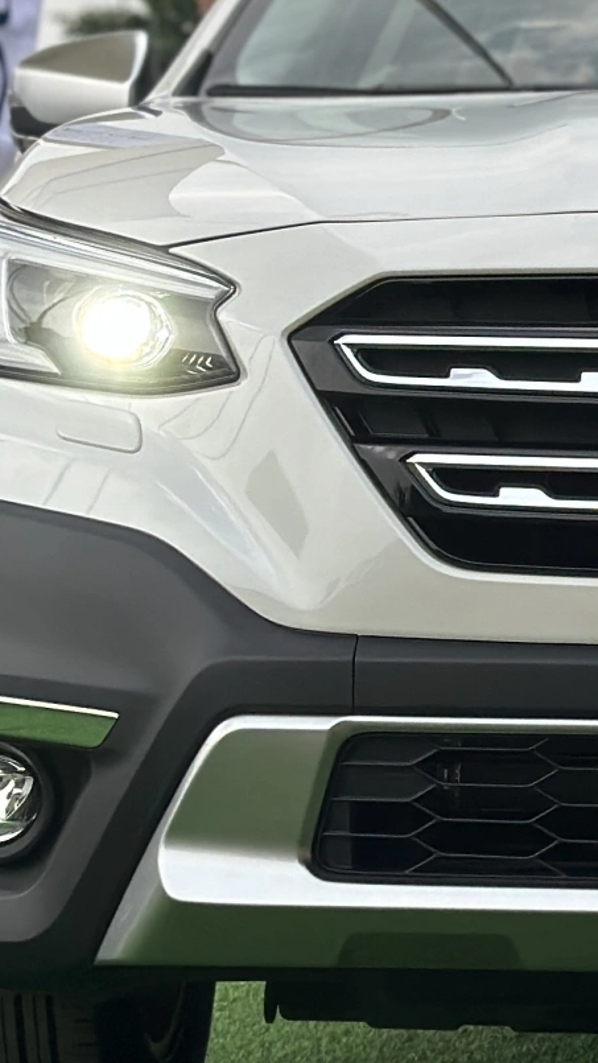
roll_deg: -0.3
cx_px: 747
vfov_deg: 13.7
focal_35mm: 156
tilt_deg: +1.2
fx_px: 4396
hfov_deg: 7.7
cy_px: 279
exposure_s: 1/4367
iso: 100
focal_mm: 6.86
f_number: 1.78
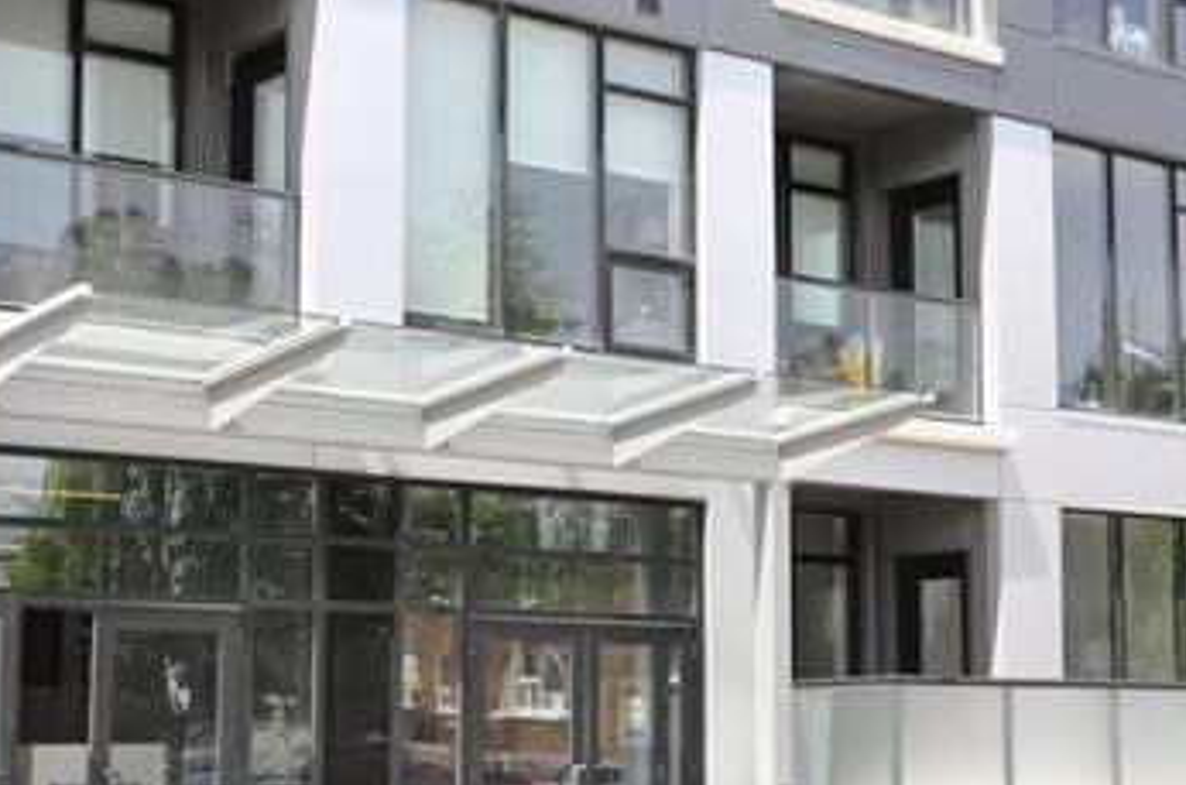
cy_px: 449
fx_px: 2463
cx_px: 778
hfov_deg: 26.9
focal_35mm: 75
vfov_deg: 18.1
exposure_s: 1/4000
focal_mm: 27
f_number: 7.1
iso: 3200
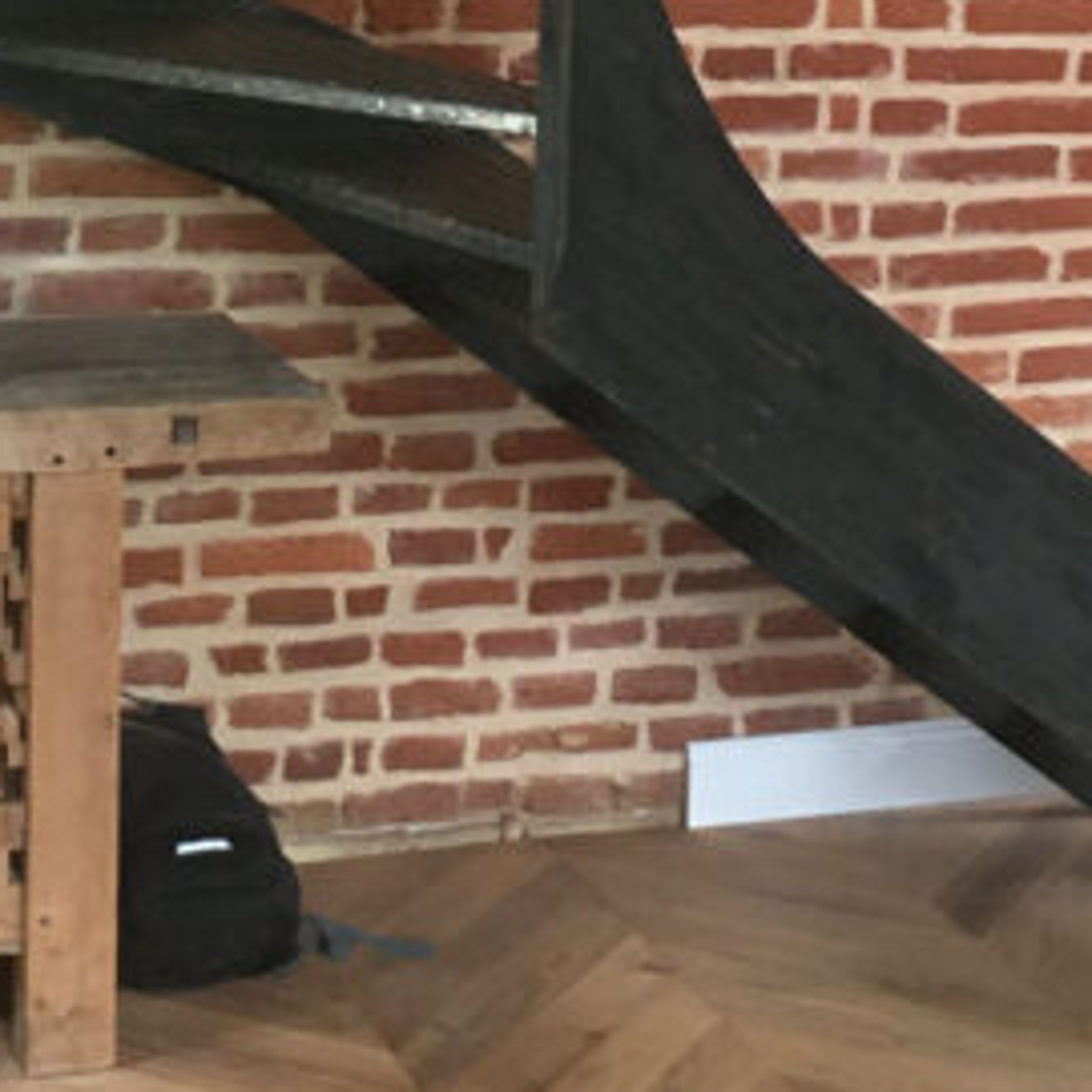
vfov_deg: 17.3
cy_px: -113
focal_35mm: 97
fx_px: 3462
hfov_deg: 17.9
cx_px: 395
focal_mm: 4.15
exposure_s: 1/33
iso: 160
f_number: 2.2
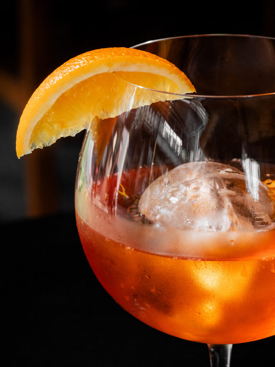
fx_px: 1271
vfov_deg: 16.4
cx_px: 138
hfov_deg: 12.3
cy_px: 184
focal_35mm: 120
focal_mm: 60
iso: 400
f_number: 7.1
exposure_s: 1/100
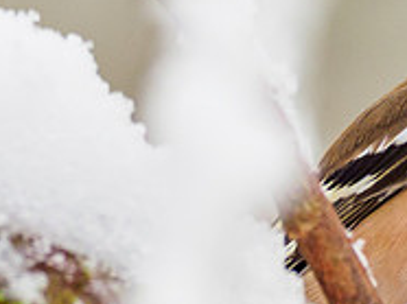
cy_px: 50
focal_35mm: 2675
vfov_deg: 0.6
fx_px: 31411
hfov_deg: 0.7
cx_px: 763
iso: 1250
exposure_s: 1/400
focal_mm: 300
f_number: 4
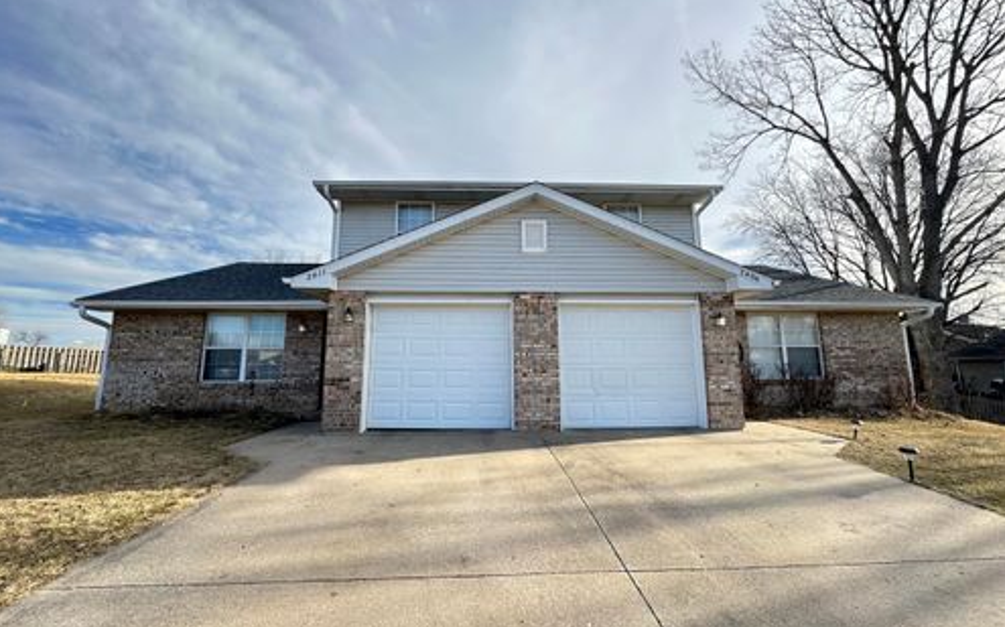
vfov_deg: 74.7
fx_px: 411
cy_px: 305
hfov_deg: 101.5
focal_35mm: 15
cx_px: 499
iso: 40
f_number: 2.2
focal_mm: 2.22
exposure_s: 1/465
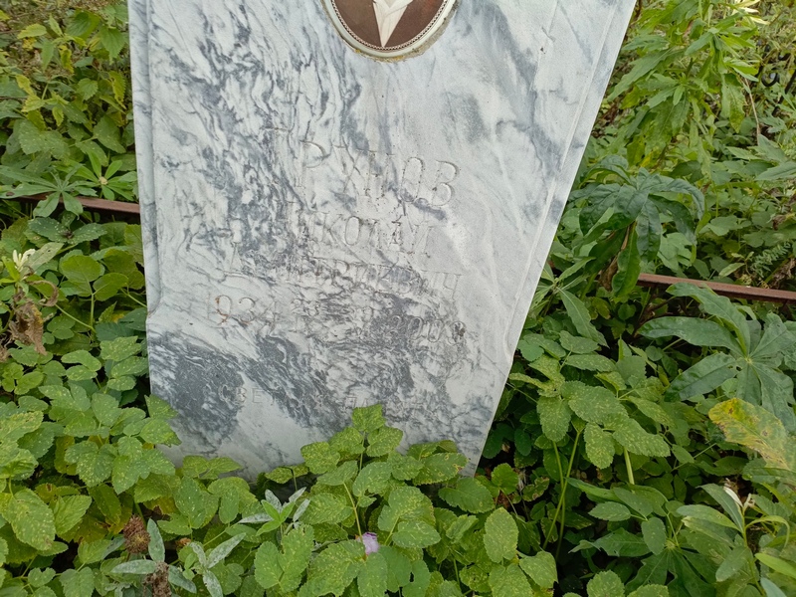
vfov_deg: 54.9
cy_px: 298
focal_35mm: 25
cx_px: 398
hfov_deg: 69.4
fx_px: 575
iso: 112
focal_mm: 4.76
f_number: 1.69
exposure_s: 1/263
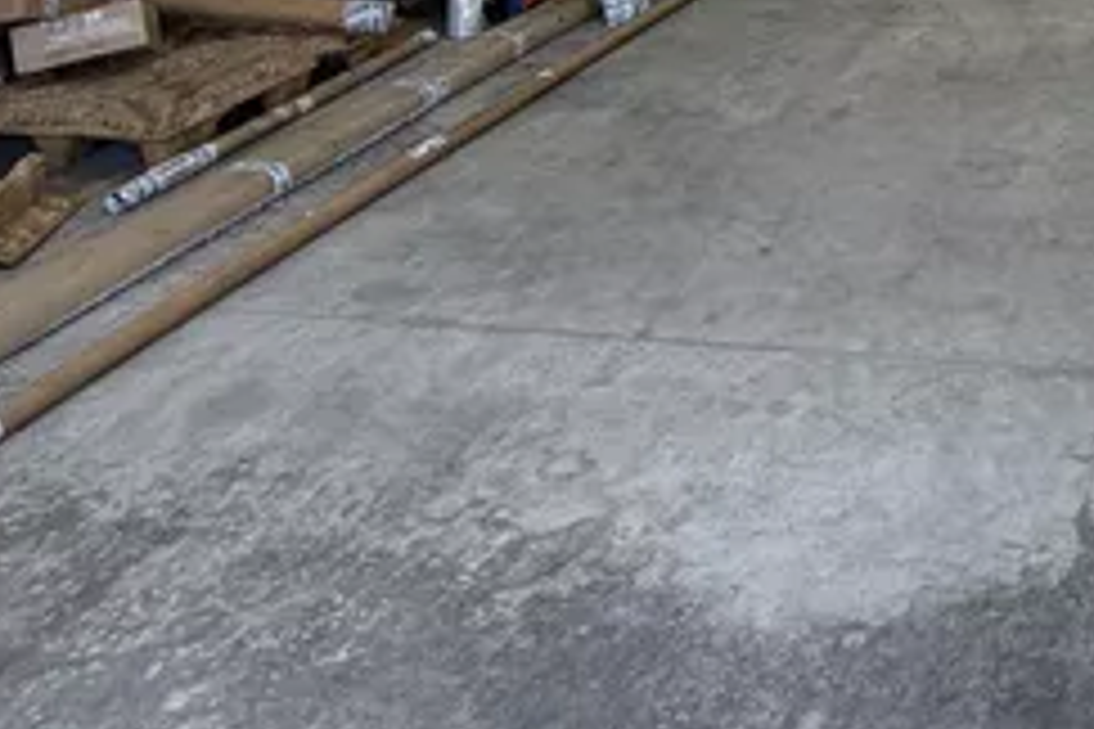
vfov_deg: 23.3
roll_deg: -0.7
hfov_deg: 36.9
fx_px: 1459
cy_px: -328
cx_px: 1089
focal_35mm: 48
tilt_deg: -1.4
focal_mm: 2.22
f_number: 2.2
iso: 50
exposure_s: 1/129
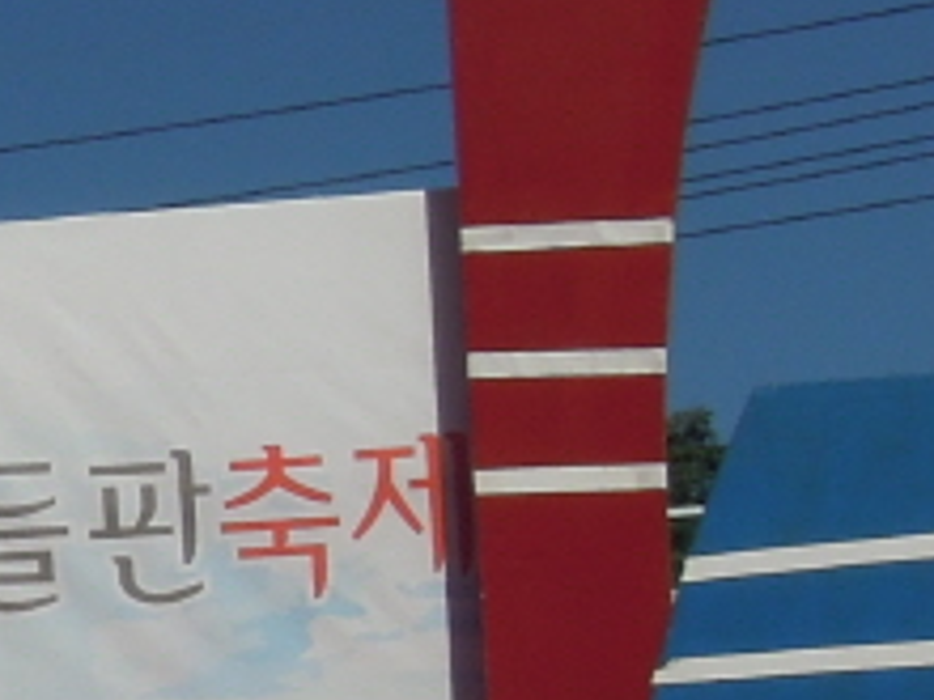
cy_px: 747
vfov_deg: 6.7
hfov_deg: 8.4
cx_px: -1008
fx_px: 5990
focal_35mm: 222
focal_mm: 8.1
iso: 160
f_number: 7.1
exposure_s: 1/1600
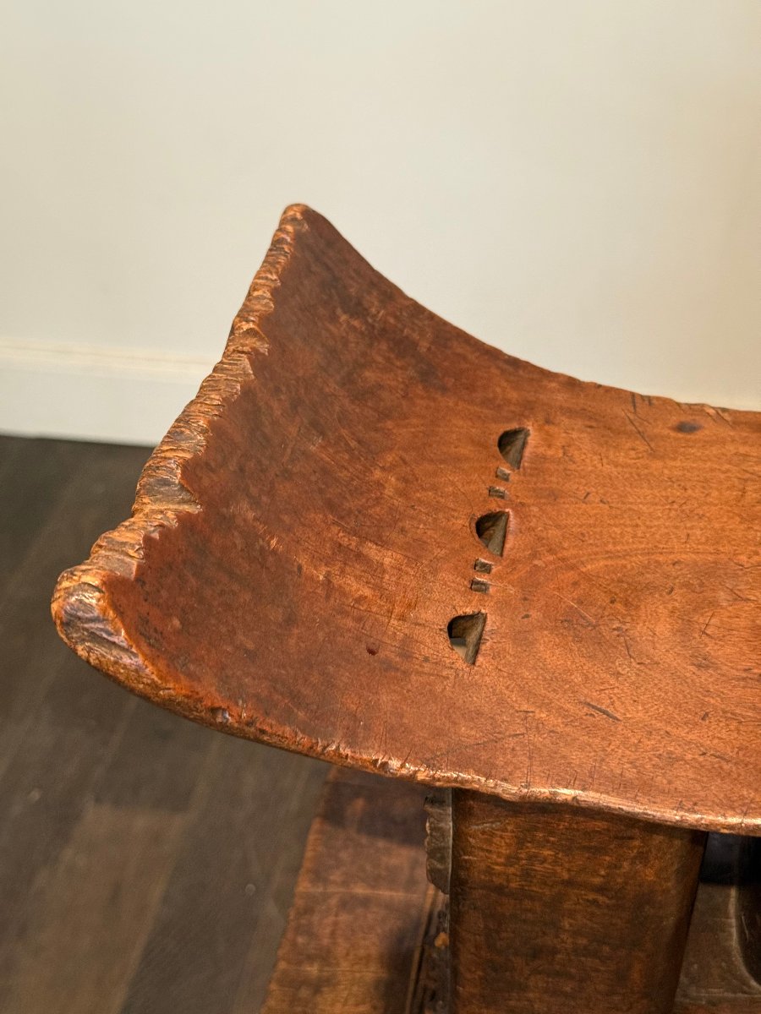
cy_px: 507
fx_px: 1407
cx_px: 380
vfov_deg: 39.7
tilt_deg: -37.0
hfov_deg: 30.3
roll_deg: +1.2
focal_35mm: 48
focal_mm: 6.76
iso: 250
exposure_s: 1/33
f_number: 1.78
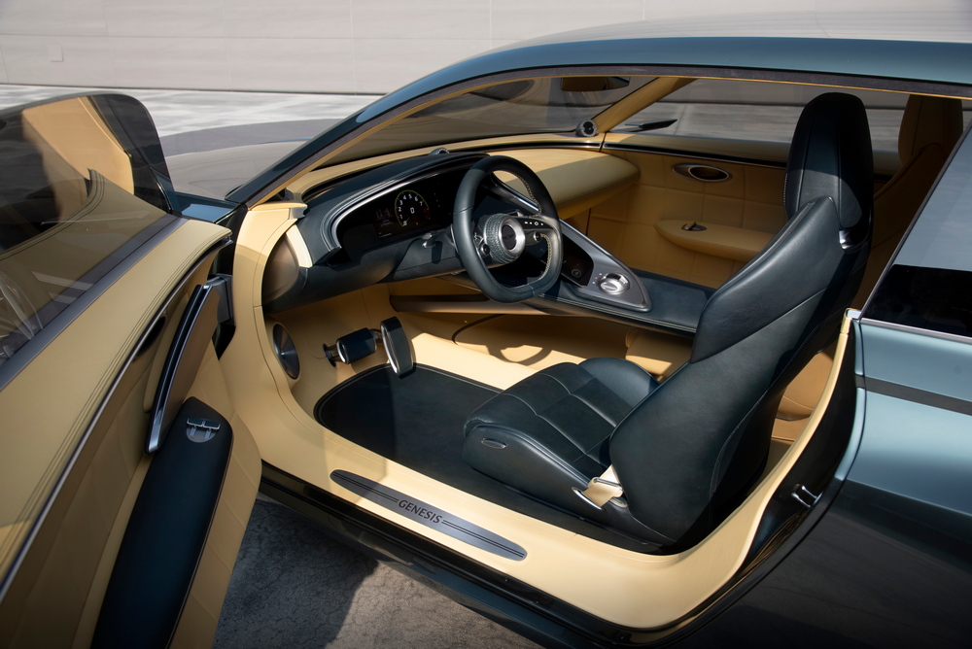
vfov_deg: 43.7
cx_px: 486
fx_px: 810
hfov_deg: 61.9
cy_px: 324
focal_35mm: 30
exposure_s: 1/250
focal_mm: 30
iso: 250
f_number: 8
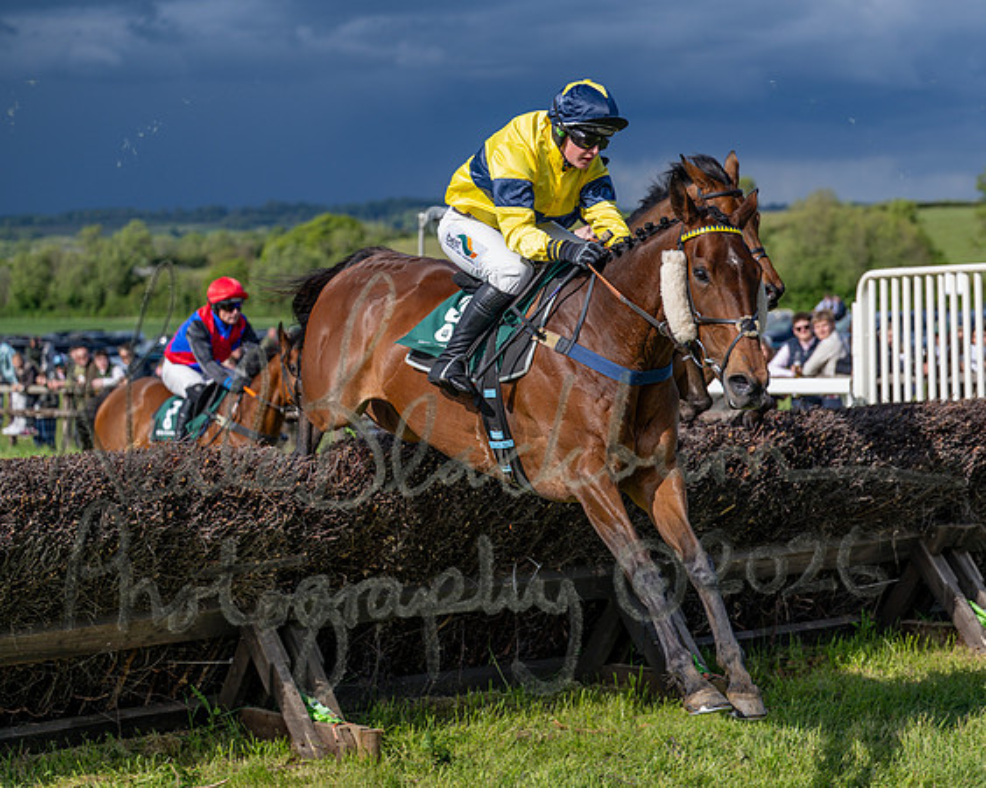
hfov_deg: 21.8
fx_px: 2559
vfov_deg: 17.5
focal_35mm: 88
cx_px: 579
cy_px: 349
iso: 100
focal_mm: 70
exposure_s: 1/2000
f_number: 2.8
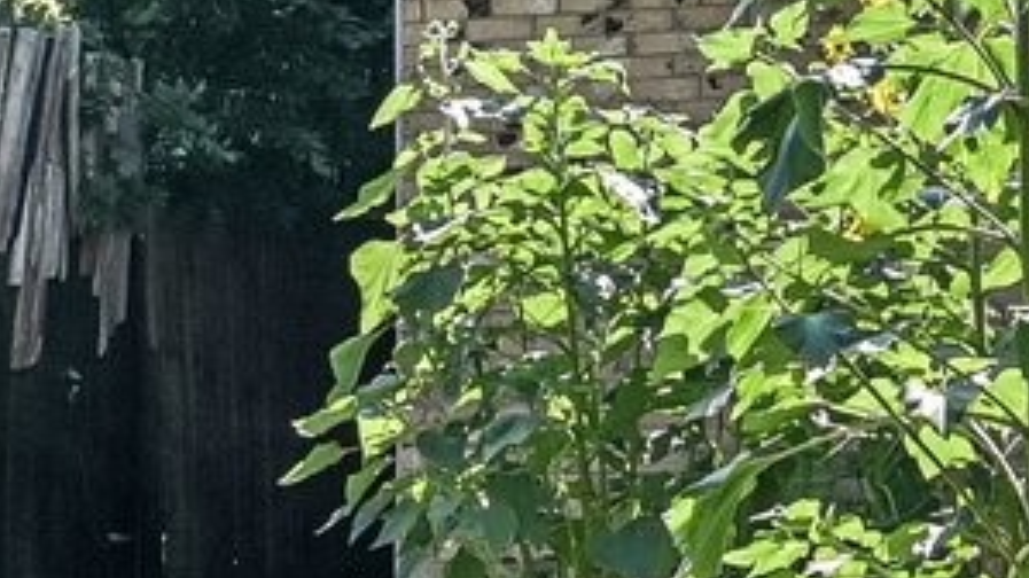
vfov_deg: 9.6
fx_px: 3426
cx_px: -430
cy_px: 353
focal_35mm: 126
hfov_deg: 15.9
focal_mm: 17.5
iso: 400
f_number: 8
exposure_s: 1/400
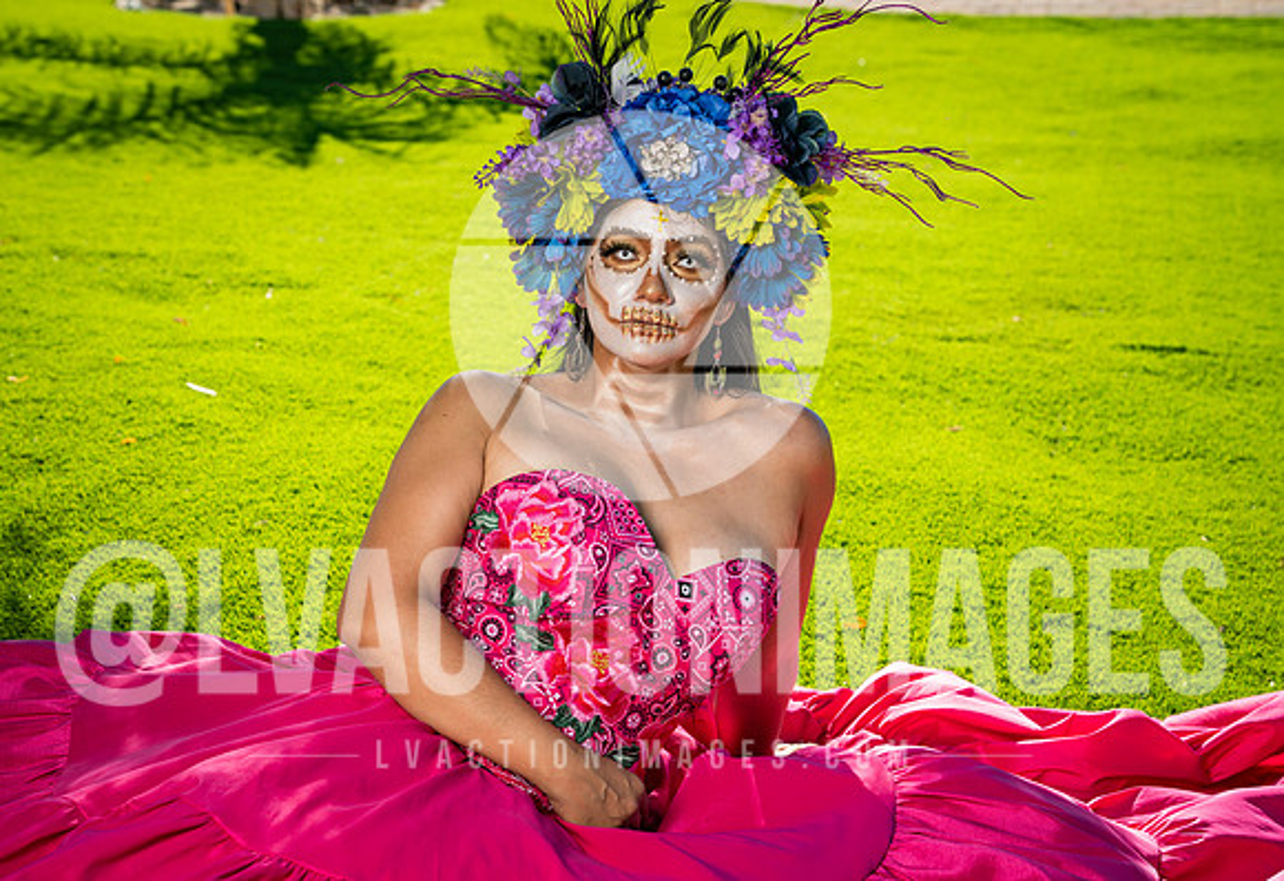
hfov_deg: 26.8
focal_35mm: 75
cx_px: 604
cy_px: 461
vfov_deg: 18.6
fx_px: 2689
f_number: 6.3
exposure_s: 1/160
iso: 64
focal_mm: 70
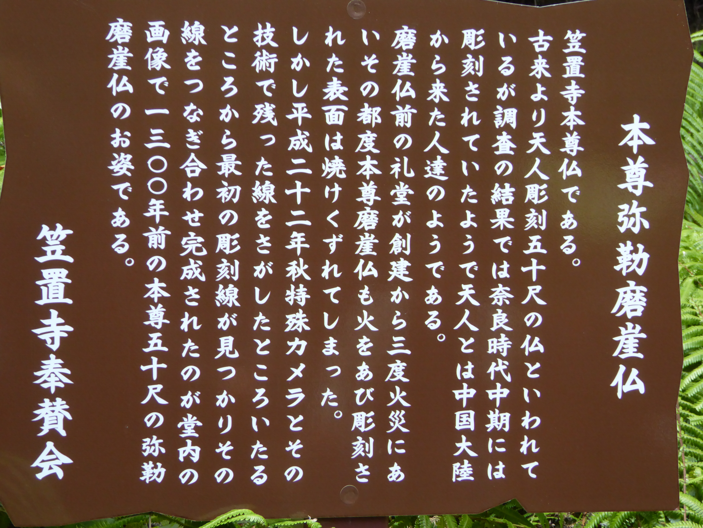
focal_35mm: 98
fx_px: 1990
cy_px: 264
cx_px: 352
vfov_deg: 15.1
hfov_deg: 20.0
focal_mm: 16.1
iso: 400
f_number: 4.9
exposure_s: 1/30
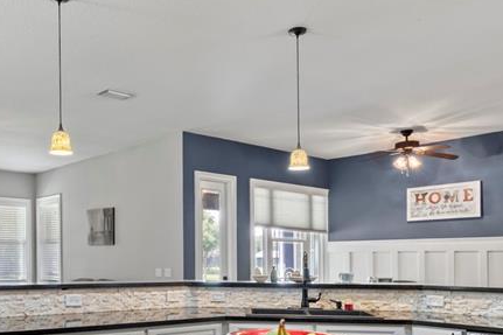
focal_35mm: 38
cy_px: 282
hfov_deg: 49.5
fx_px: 531
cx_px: 155
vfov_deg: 33.7
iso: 1000
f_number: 9
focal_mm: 16
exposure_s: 1/2.5
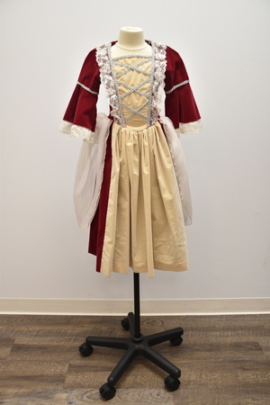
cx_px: 135
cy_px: 202
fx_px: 337
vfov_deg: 61.9
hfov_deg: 43.6
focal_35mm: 30
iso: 1000
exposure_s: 1/100
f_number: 4.5
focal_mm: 20
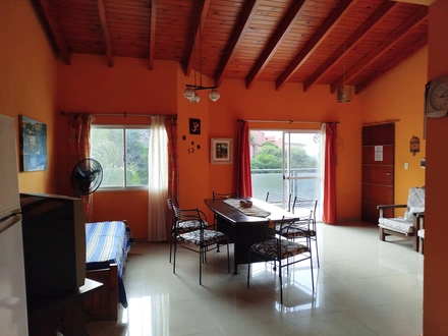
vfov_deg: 56.8
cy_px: 168
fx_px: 311
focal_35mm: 24
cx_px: 224
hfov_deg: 71.6
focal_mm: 5.31
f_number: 1.7
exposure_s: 1/50
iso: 64
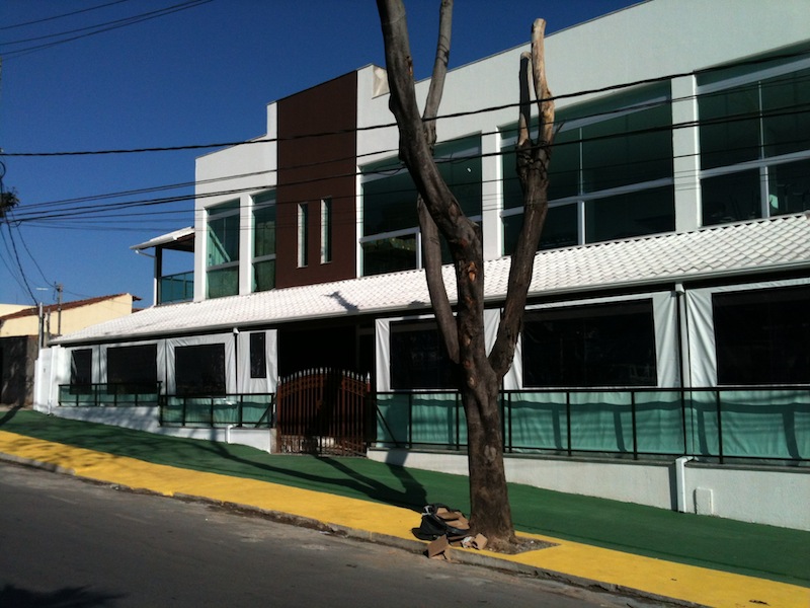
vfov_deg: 40.7
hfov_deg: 52.6
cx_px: 405
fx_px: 819
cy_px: 304
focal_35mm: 35
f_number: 2.8
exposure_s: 1/2361
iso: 64
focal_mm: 3.85
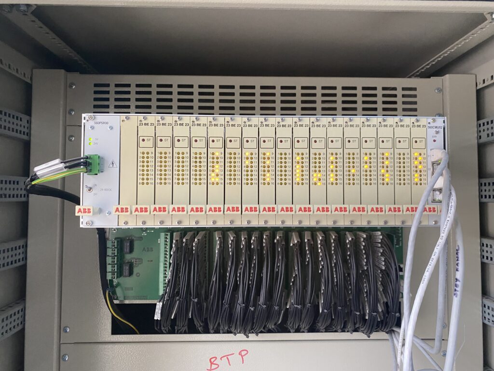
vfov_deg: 53.1
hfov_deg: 67.3
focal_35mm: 26
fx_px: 371
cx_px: 247
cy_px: 186
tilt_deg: +1.5
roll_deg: +0.4
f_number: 1.8
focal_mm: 4.25
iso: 250
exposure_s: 1/50
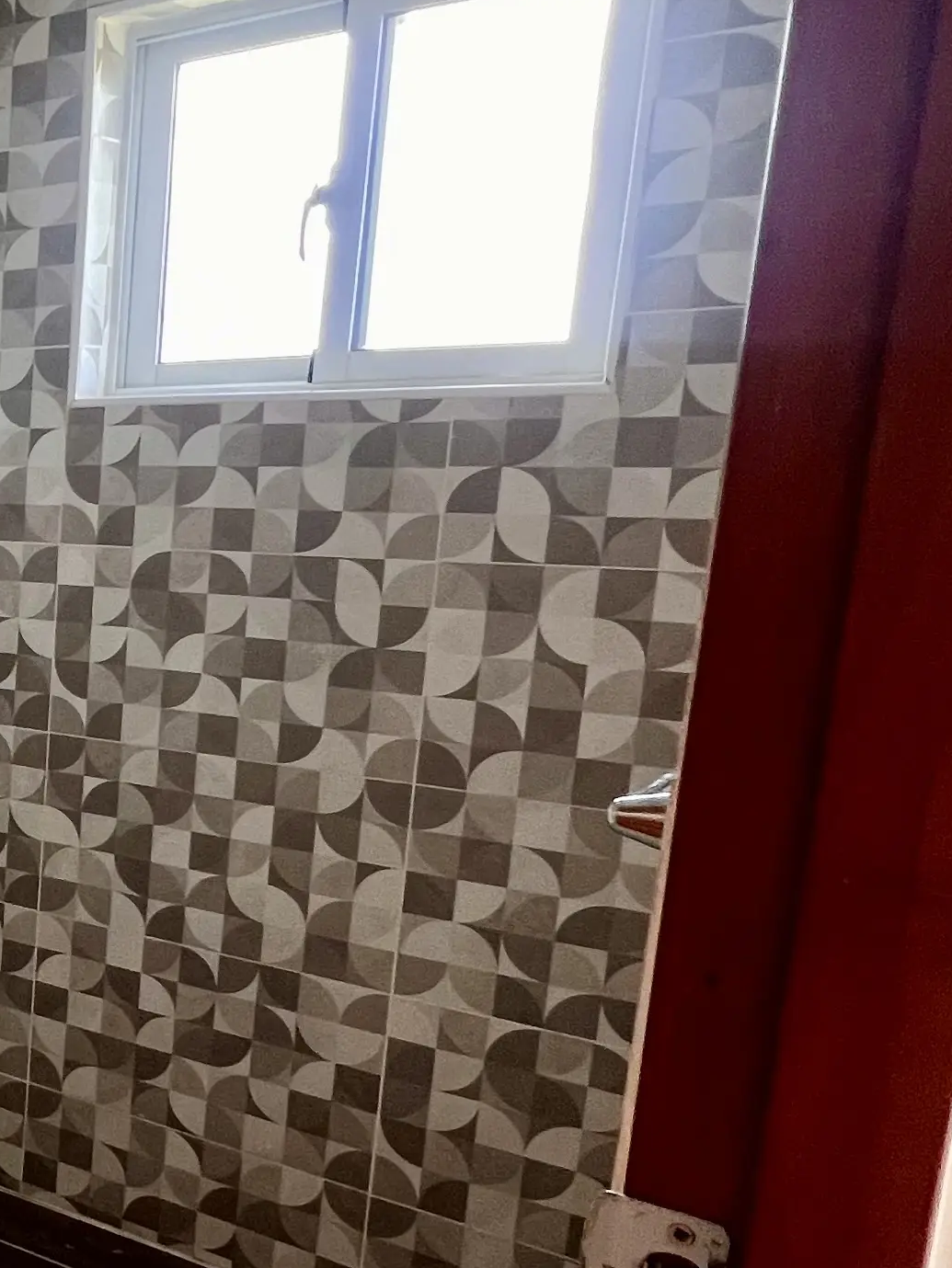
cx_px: -416
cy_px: 757
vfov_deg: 48.7
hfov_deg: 27.9
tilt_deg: -10.2
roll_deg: -0.3
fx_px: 1393
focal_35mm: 38
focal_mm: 1.57
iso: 100
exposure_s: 1/99
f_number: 1.8
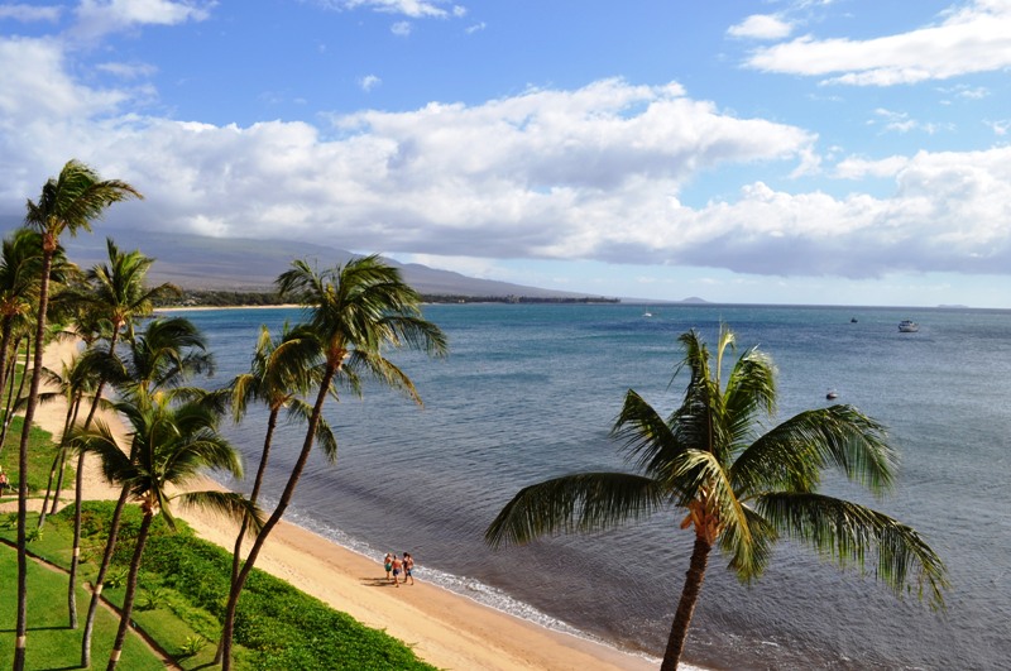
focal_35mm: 27
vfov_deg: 47.8
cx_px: 506
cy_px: 336
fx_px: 757
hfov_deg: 67.5
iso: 200
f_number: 10
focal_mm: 18
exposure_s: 1/400
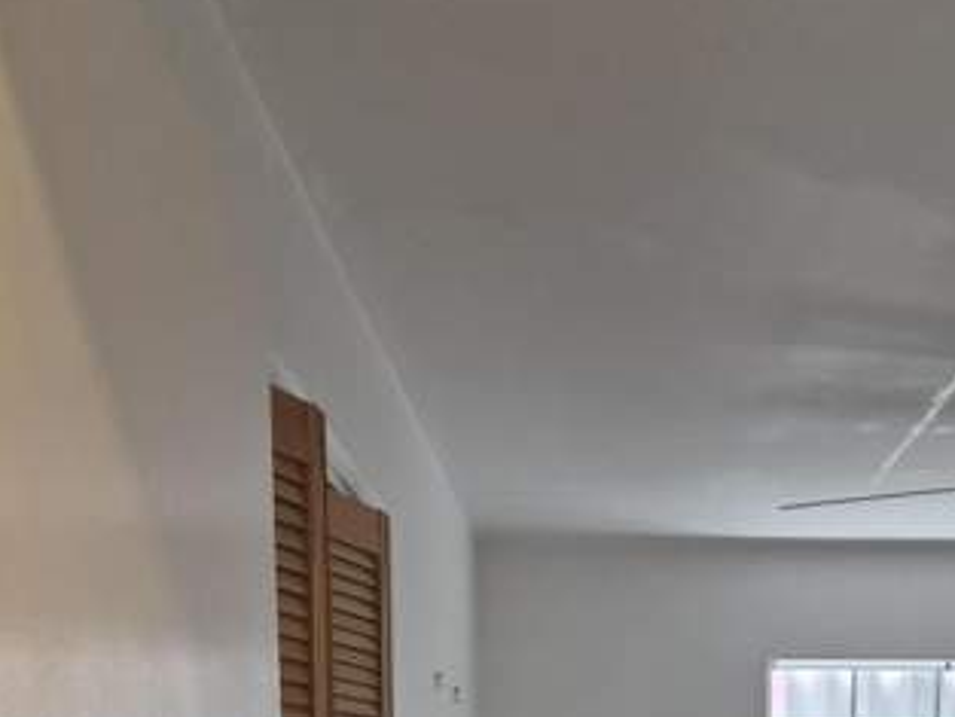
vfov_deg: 26.0
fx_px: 1297
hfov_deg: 39.7
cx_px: 674
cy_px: 955
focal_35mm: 47
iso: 160
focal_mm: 5.4
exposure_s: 1/120
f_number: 1.8
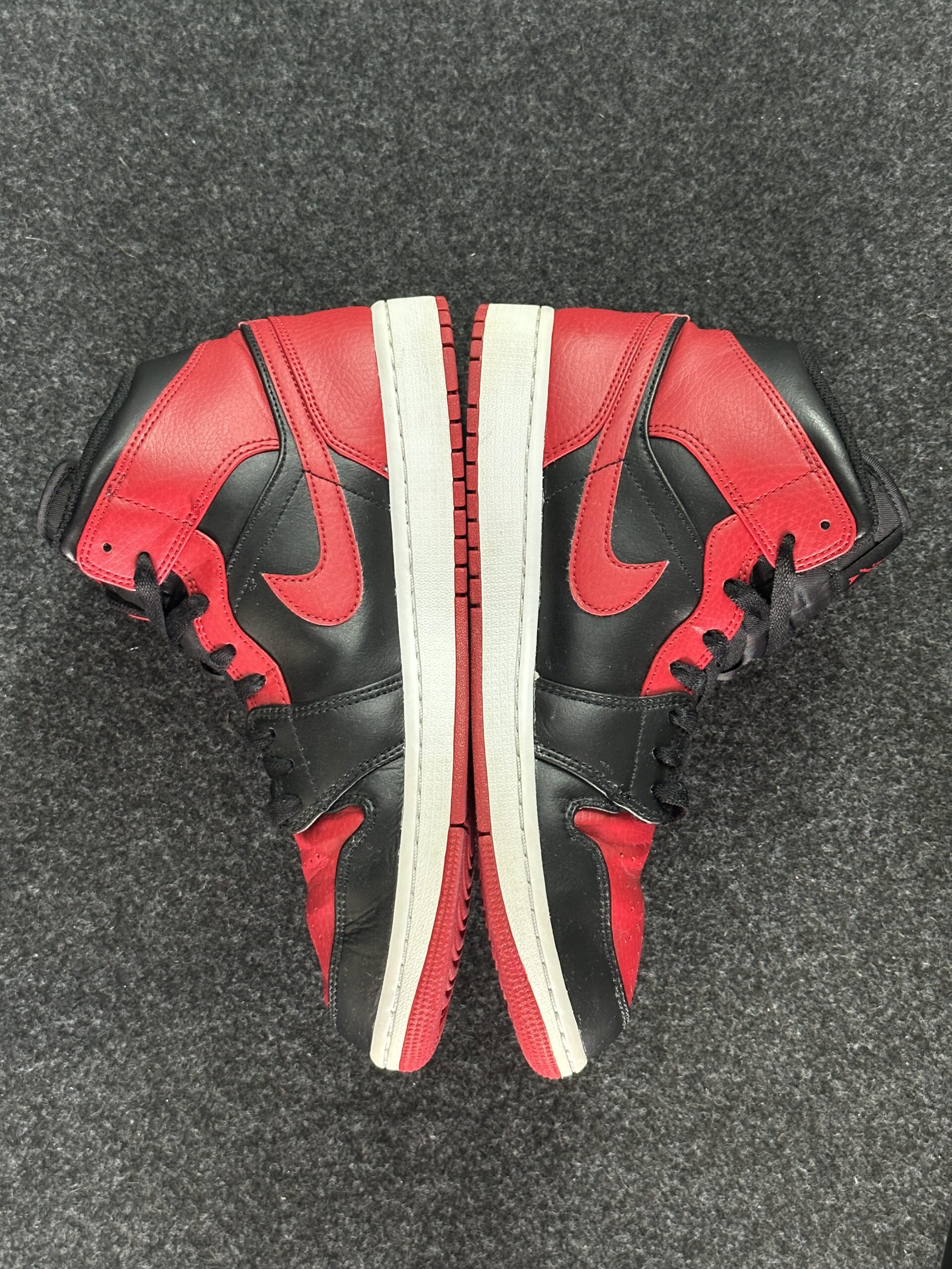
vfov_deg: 39.7
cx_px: 476
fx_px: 1760
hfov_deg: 30.3
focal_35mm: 48
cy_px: 634
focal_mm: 6.86
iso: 320
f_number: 1.78
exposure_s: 1/34
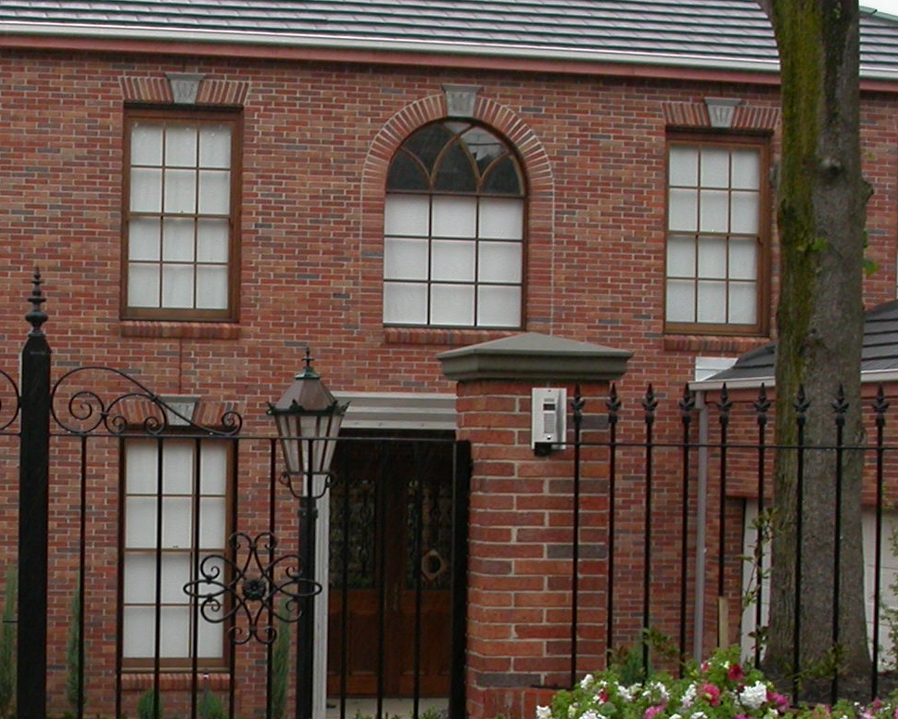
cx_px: 213
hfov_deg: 21.8
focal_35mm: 87
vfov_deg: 17.6
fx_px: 2312
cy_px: 523
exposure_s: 1/90.8
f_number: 4.2
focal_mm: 7.85
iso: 100
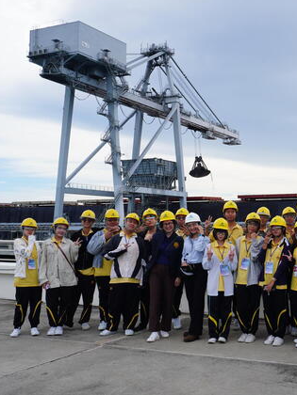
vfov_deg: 42.9
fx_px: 503
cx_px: 277
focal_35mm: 44
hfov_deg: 31.1
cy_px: 196
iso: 100
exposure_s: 1/500
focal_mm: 20
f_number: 5
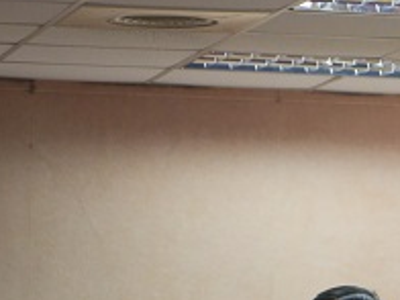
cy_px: 326
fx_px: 3513
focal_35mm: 304
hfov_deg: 6.4
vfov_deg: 4.9
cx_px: 663
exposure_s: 1/80
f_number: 2.8
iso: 320
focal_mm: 35
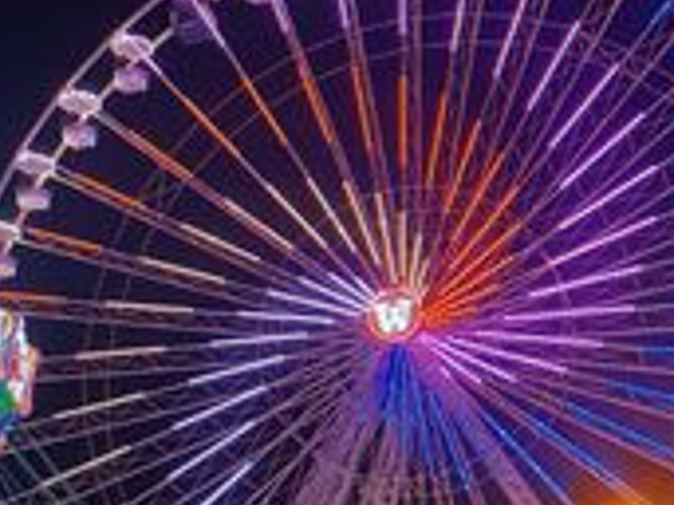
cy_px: 268
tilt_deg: +25.6
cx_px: 162
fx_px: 1518
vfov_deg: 18.9
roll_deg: +3.0
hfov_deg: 24.7
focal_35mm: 78
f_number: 1.6
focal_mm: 4.2
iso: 320
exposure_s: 1/50
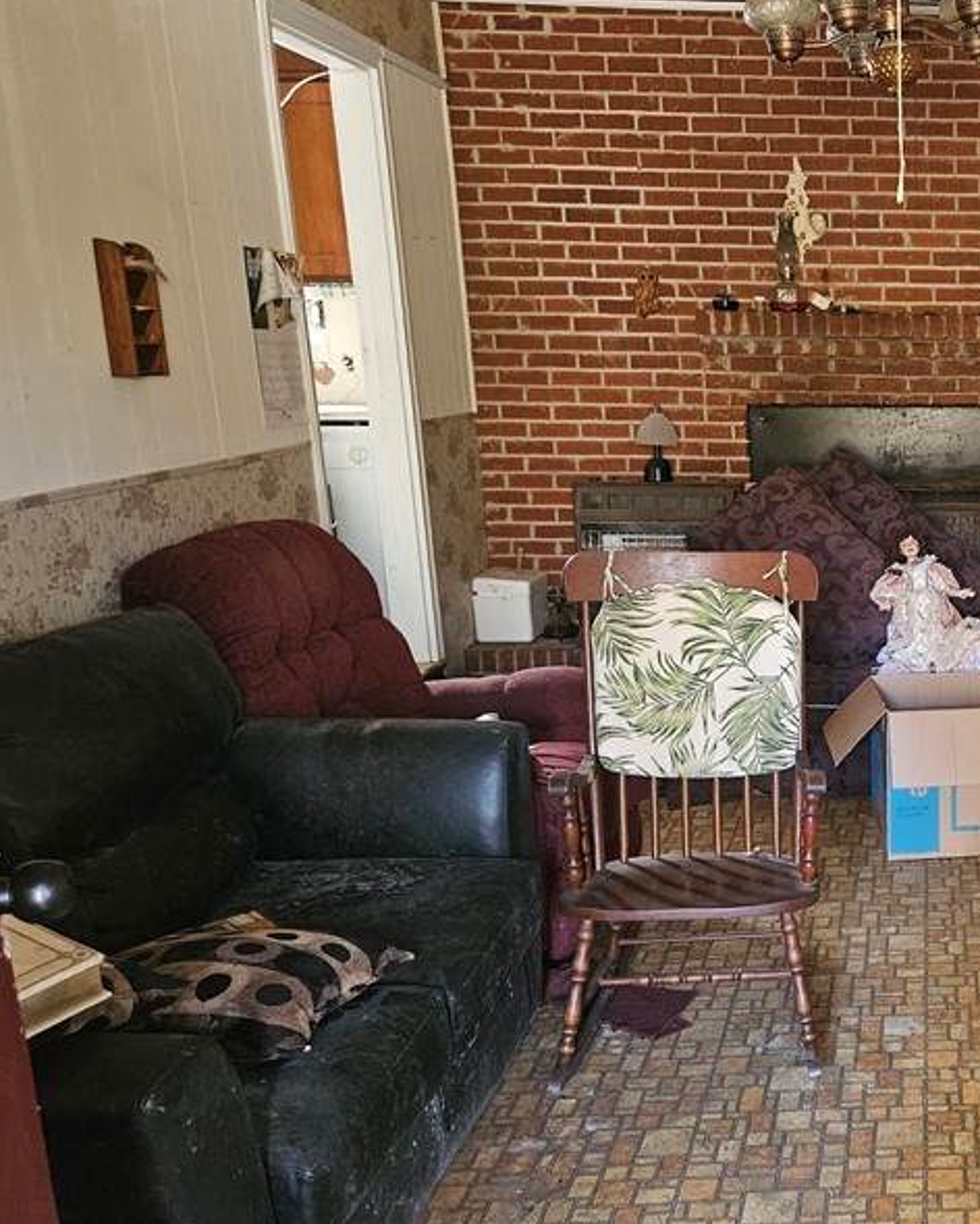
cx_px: 995
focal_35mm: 39
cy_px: 667
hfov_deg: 34.6
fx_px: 1412
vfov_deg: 46.8
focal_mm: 5.4
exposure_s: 1/80
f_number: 1.8
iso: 1250
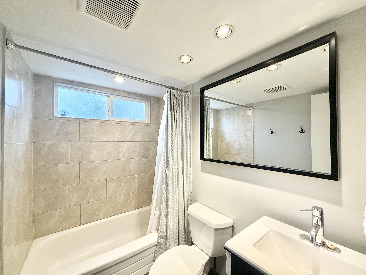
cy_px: 138
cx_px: 183
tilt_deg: +1.6
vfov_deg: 85.7
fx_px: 148
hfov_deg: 102.1
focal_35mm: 14
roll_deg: +0.1
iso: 320
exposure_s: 1/120
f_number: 2.2
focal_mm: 2.22
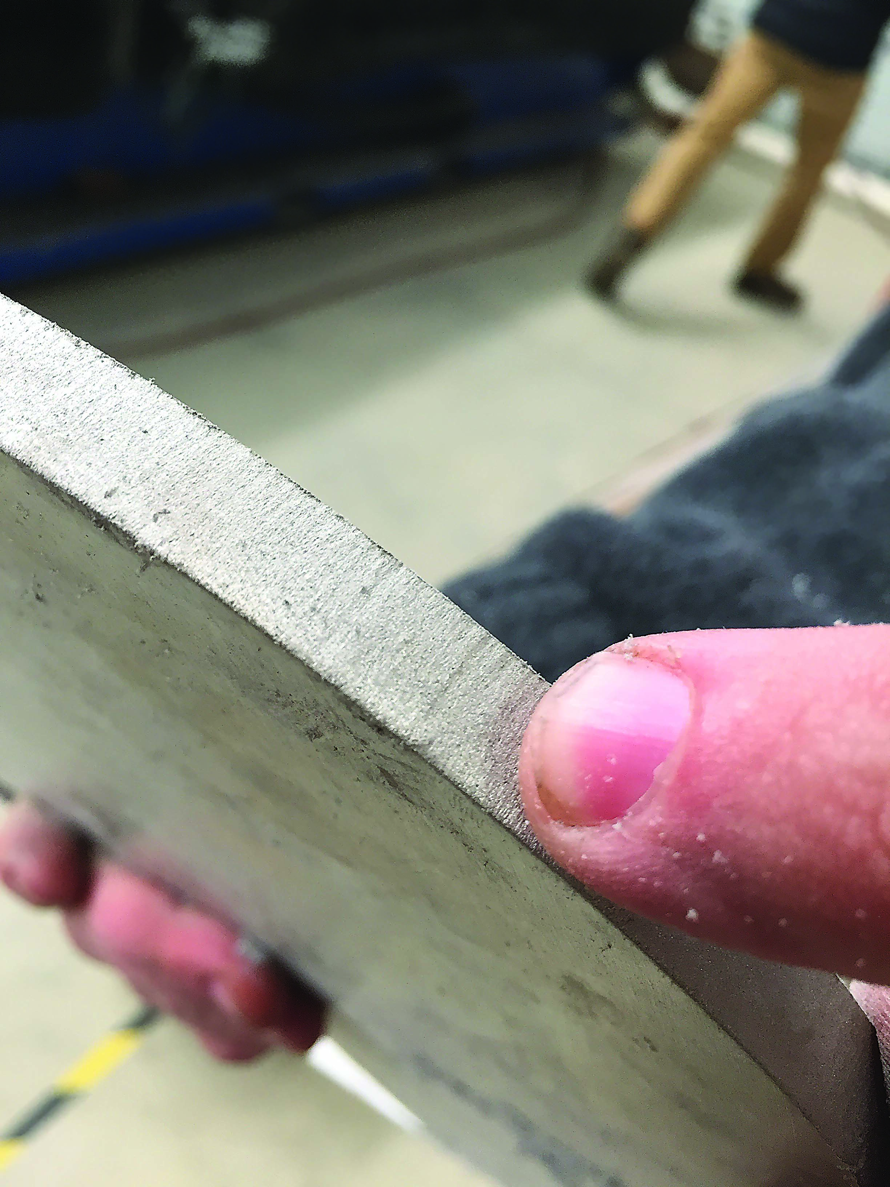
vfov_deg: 61.7
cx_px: 445
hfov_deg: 48.2
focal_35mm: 29
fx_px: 994
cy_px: 594
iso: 32
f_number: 2.2
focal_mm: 4.15
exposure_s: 1/30
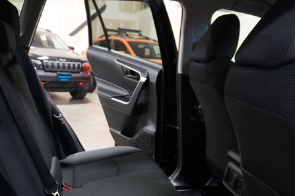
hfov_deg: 45.4
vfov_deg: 30.8
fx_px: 352
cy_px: 139
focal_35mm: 43
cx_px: 134
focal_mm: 20
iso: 6400
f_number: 4
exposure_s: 1/80
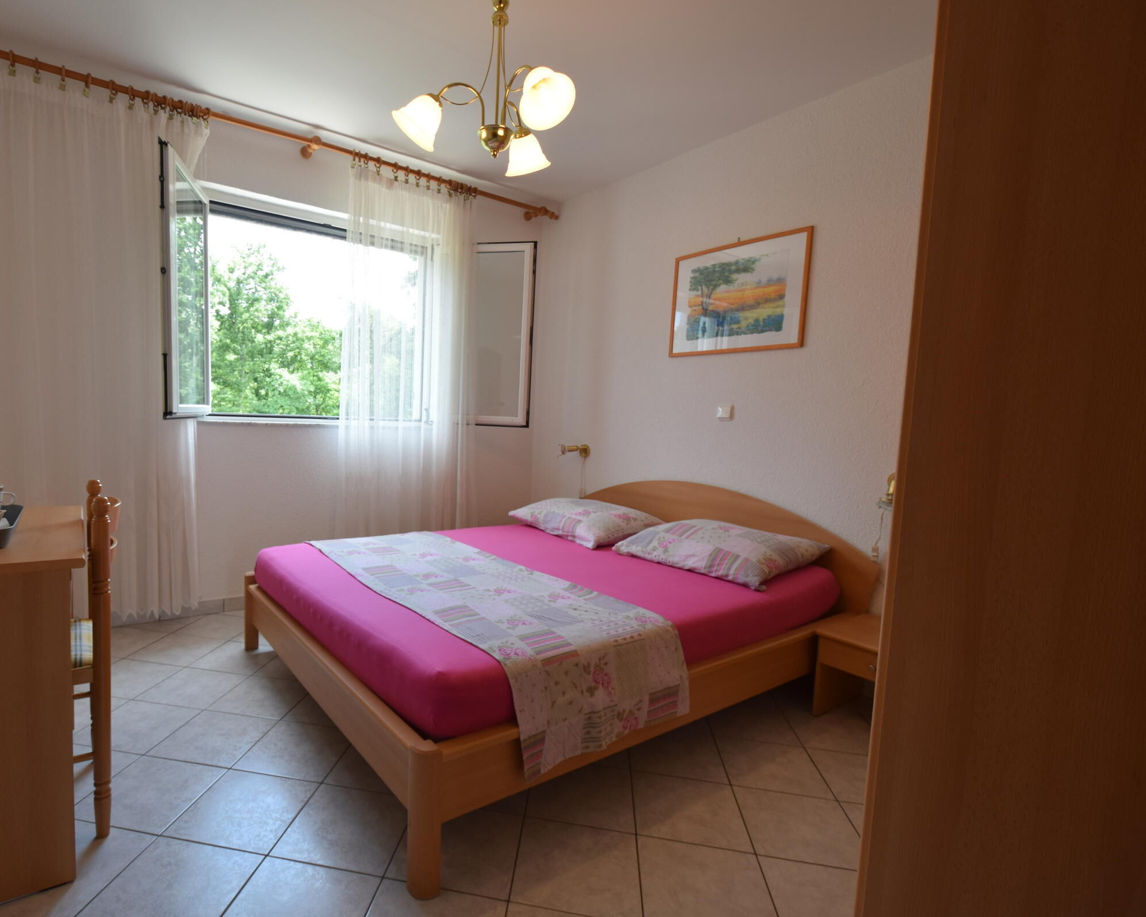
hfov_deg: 88.8
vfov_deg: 77.0
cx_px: 474
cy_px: 460
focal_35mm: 17
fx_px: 577
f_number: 5.6
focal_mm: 10
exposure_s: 1/125
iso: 400
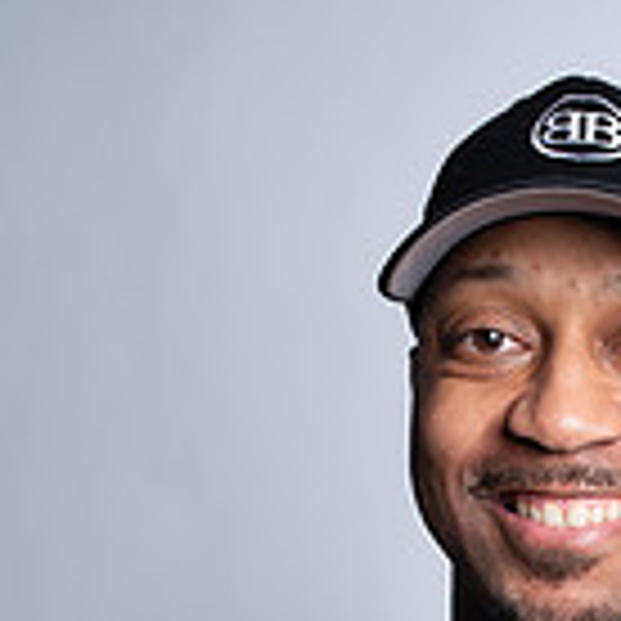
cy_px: 886
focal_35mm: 97
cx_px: 639
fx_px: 1969
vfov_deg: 16.6
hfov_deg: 17.5
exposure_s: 1/200
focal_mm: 35
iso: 250
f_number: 6.3
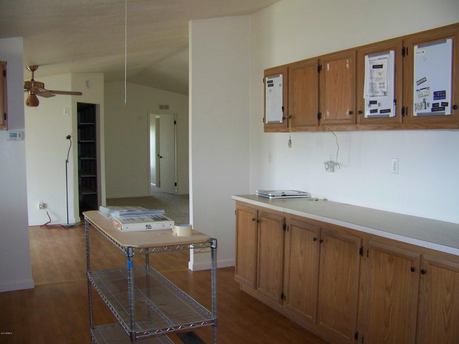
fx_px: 477
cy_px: 172
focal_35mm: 36
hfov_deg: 51.4
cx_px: 230
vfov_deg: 39.7
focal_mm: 5.85
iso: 200
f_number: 2.8
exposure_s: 1/30
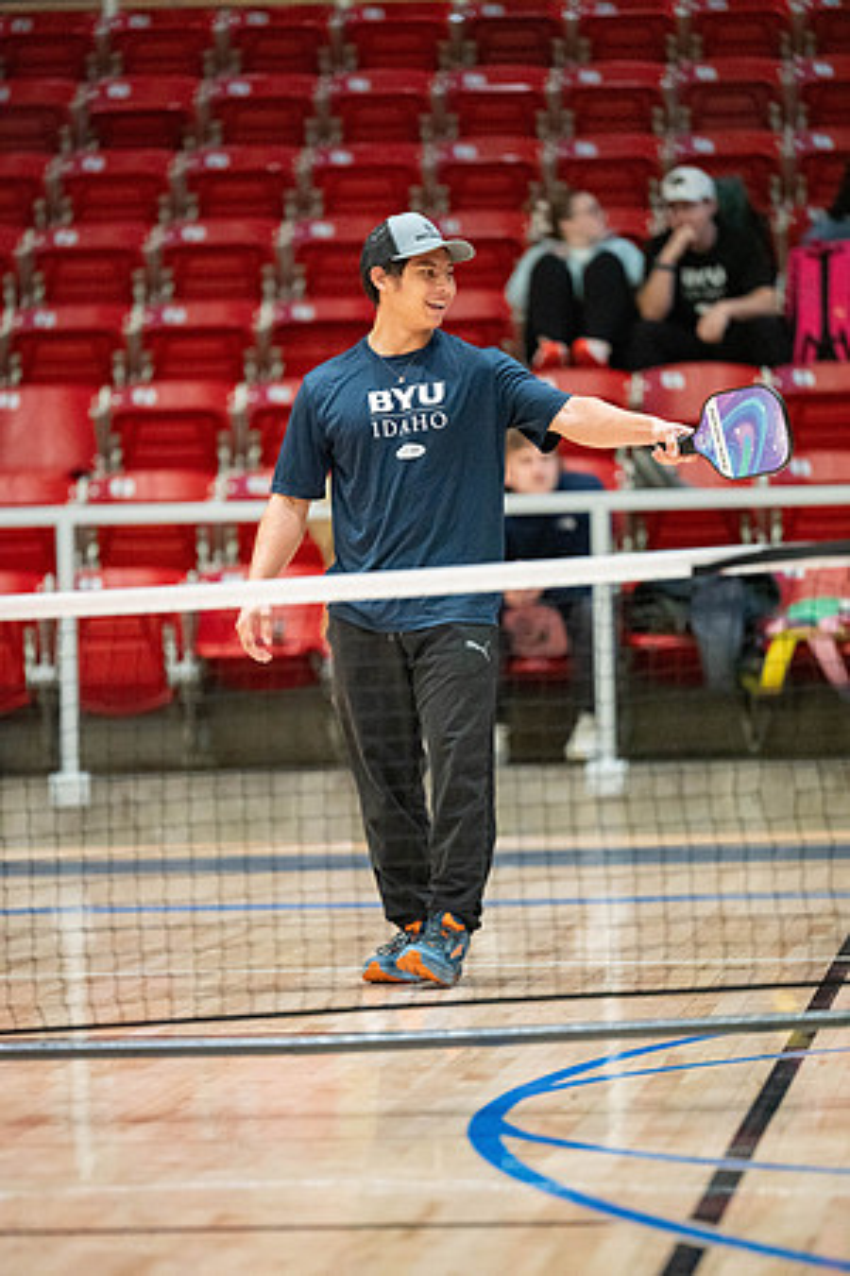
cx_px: 425
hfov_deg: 6.9
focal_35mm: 200
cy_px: 638
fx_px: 7083
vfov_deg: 10.3
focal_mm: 200
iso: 5000
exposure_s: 1/500
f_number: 2.8
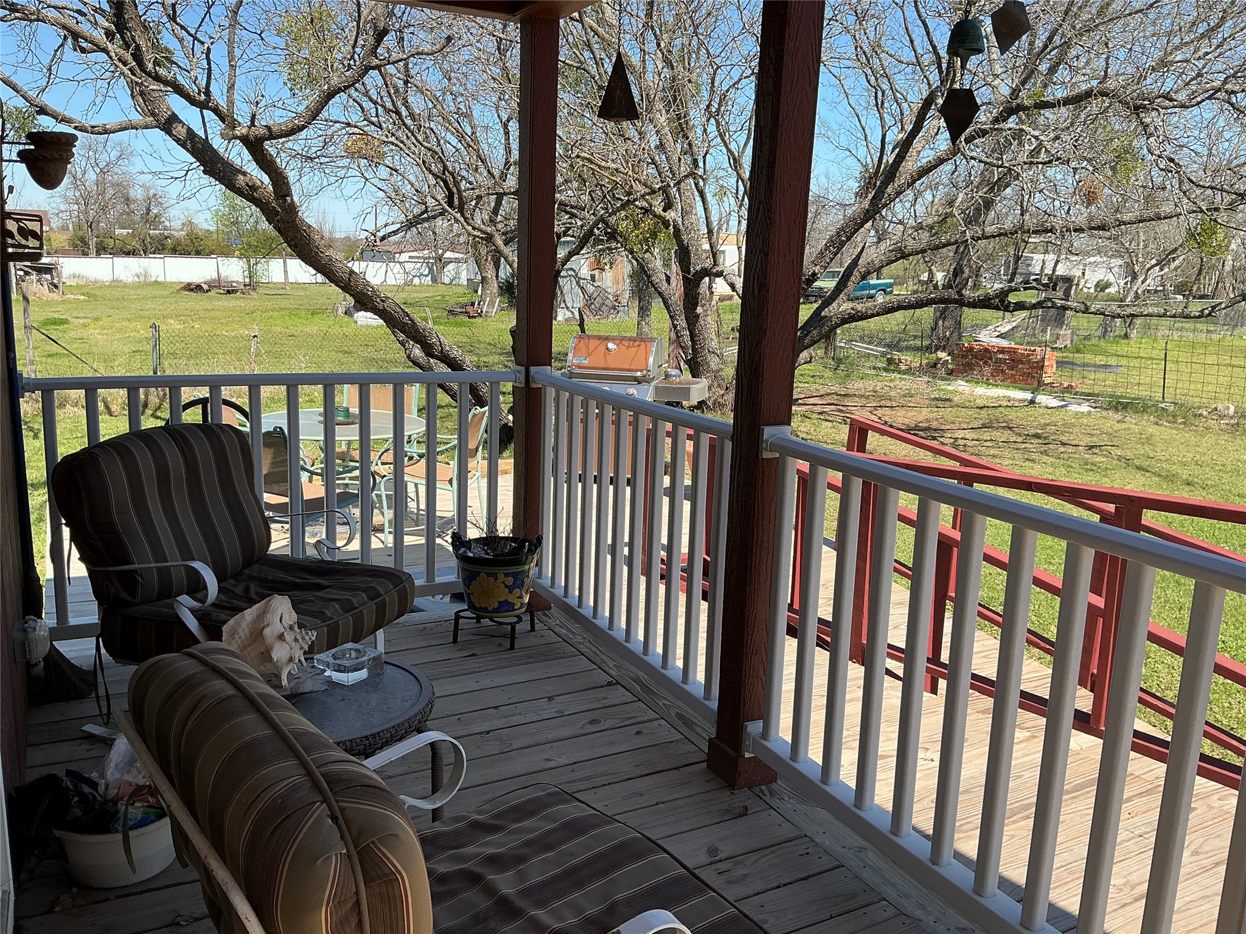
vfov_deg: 49.7
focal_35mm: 28
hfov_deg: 63.4
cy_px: 467
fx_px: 1008
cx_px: 623
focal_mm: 3
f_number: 1.8
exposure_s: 1/962
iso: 25
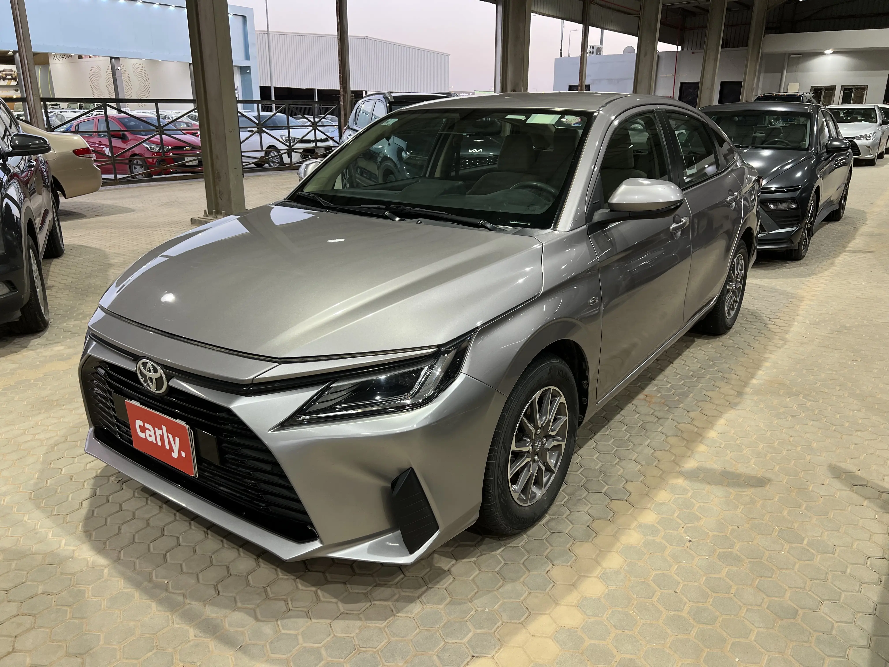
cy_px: 334
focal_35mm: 26
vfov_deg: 53.1
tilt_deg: -18.0
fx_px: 668
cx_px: 444
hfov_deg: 67.3
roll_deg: -0.1
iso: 80
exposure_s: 1/60
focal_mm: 5.7
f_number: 1.5
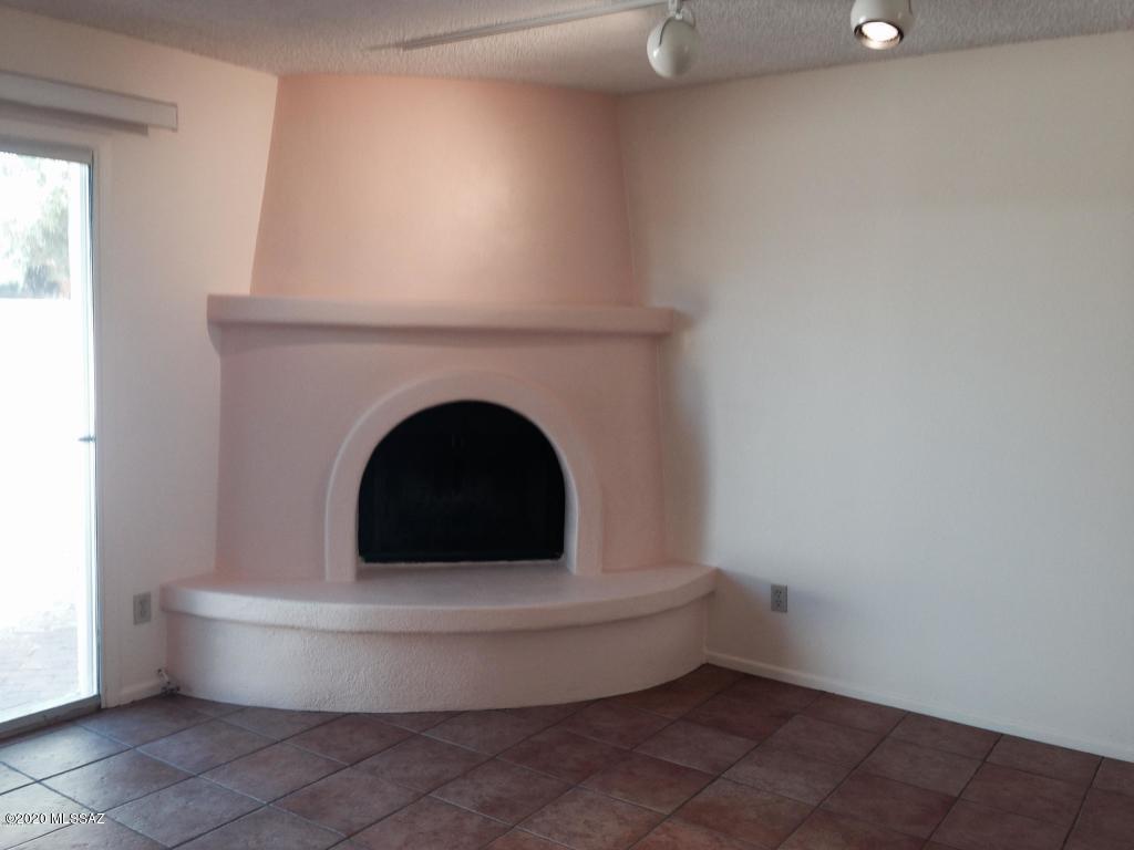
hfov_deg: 55.4
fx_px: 1081
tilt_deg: -5.7
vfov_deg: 42.9
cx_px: 567
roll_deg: -0.8
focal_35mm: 33
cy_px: 425
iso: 50
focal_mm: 4.12
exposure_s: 1/60
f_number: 2.4
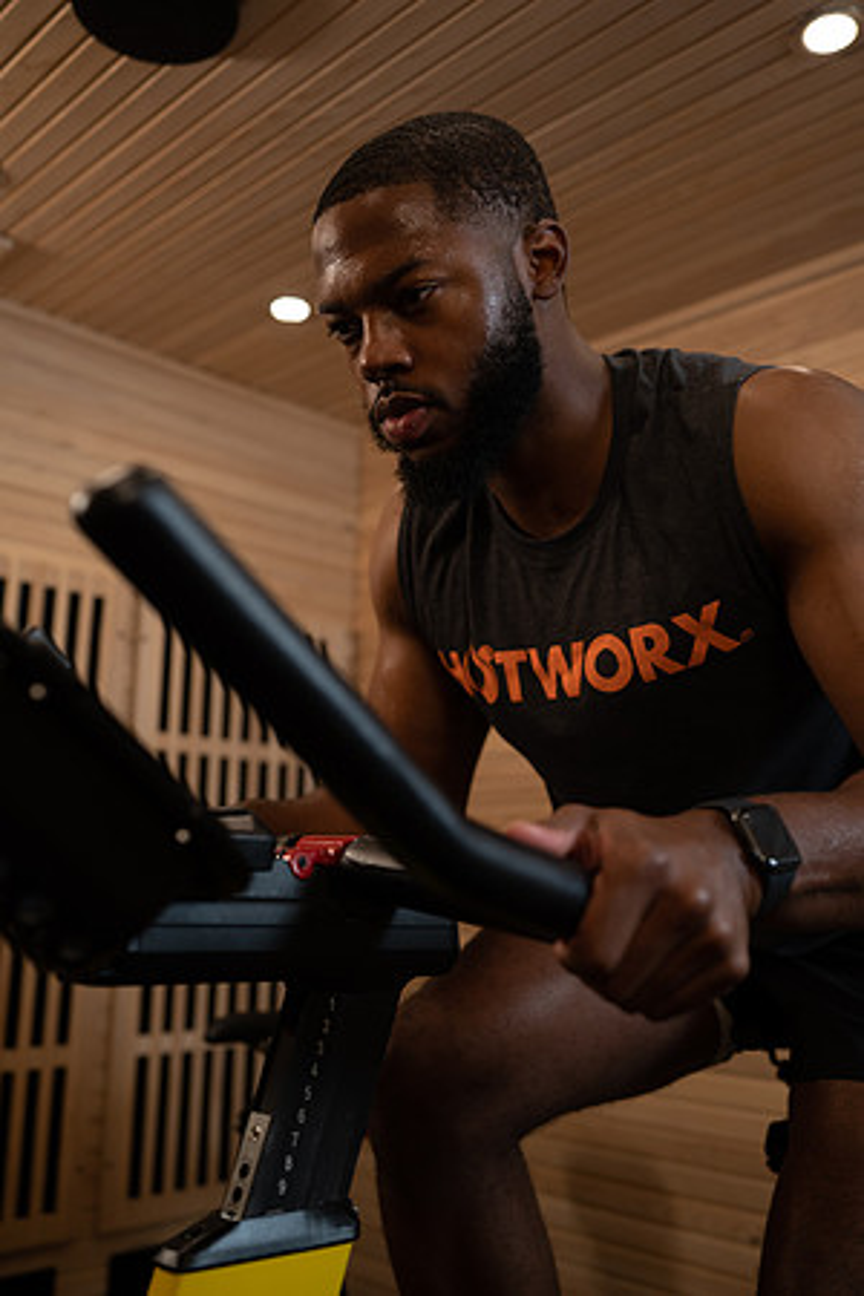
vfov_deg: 54.4
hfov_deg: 37.9
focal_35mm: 35
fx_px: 1260
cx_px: 432
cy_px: 648
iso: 400
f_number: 2.8
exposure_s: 1/160
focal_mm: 35
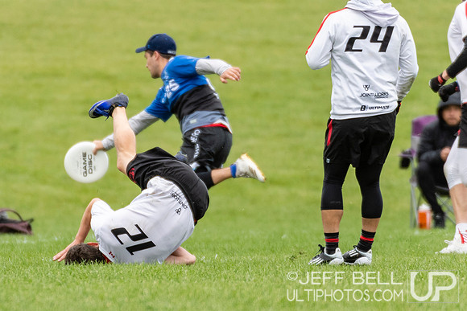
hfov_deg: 1.8
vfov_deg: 1.2
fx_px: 14563
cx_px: 147
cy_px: 114
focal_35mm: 1122
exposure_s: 1/1250
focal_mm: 400
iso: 640
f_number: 4
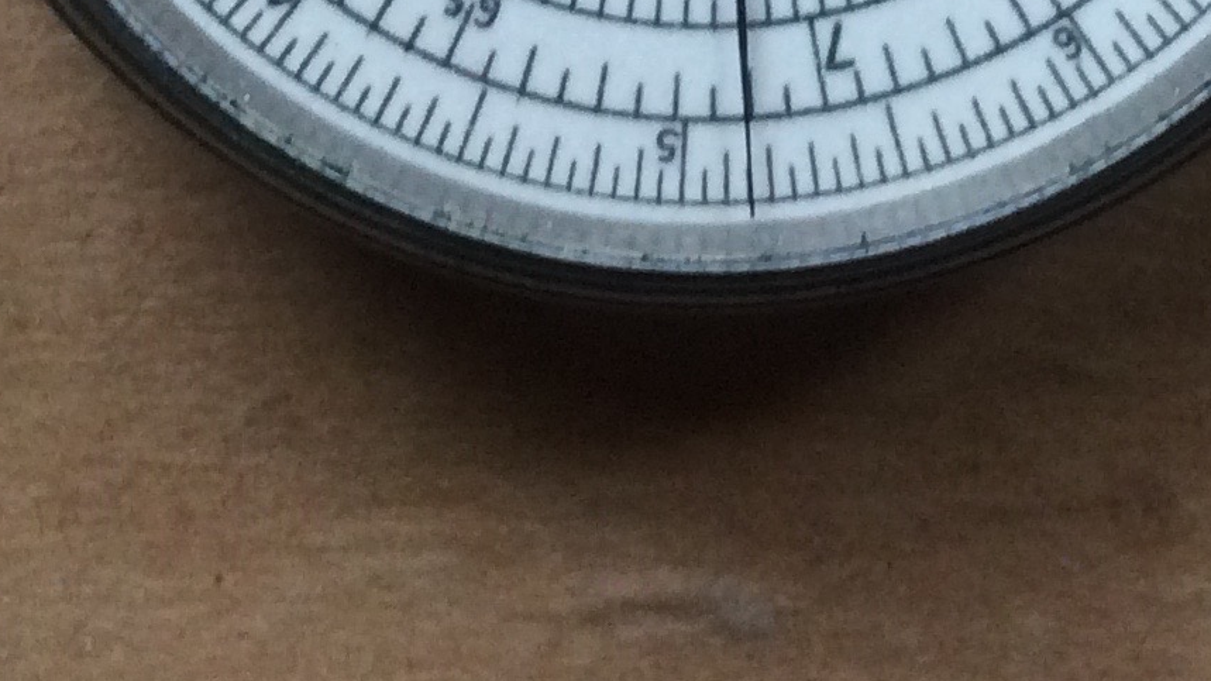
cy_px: -904
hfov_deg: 17.8
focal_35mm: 120
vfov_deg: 9.2
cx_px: 792
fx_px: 3853
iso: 125
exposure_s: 1/33
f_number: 2.2
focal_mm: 4.15
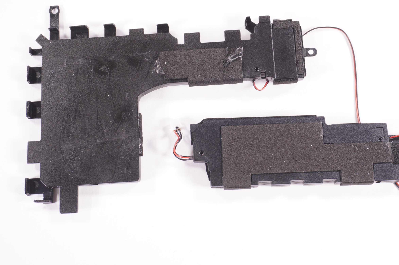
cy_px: 101
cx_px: 228
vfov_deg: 24.2
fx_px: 616
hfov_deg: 35.8
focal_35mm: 56
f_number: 5.6
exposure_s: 1/200
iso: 800
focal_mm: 29
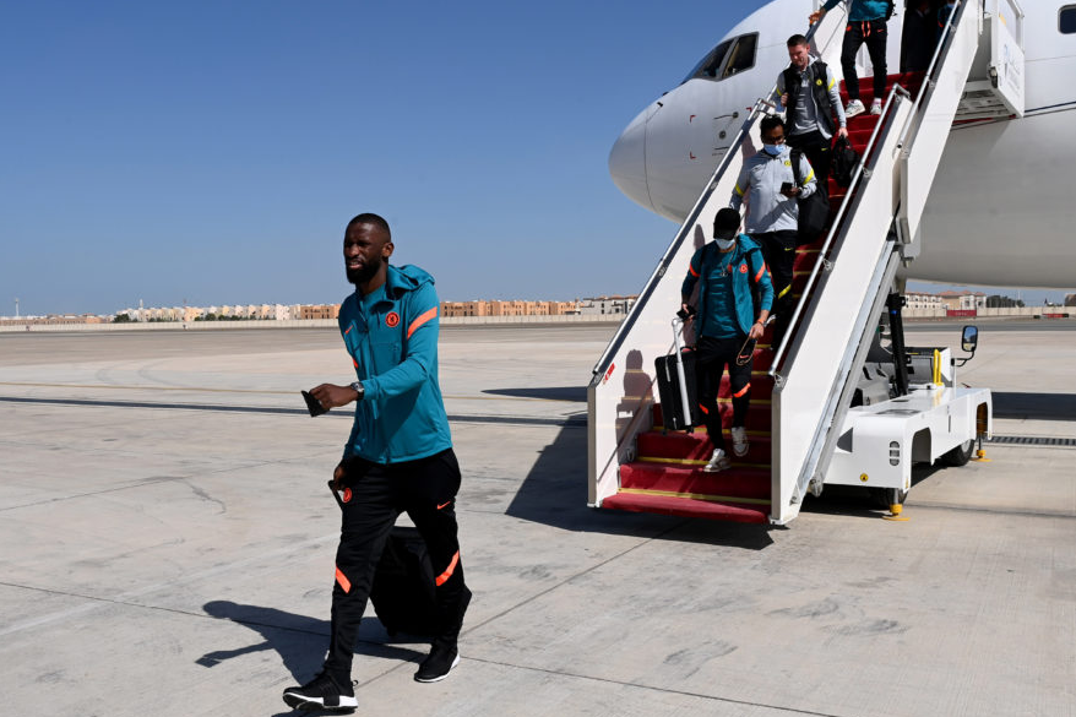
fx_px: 1046
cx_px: 575
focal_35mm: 35
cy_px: 338
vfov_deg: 37.8
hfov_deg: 54.4
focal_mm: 30
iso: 200
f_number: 14
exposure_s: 1/1000
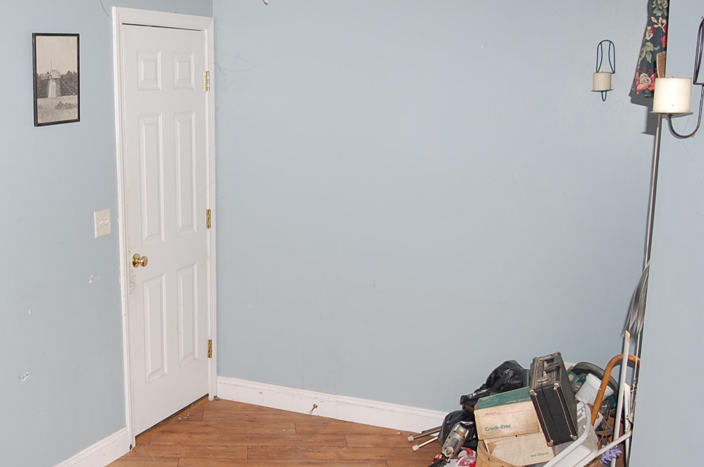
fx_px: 859
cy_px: 285
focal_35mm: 44
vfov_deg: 30.3
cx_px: 171
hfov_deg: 43.1
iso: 200
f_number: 3.5
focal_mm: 18
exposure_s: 1/60
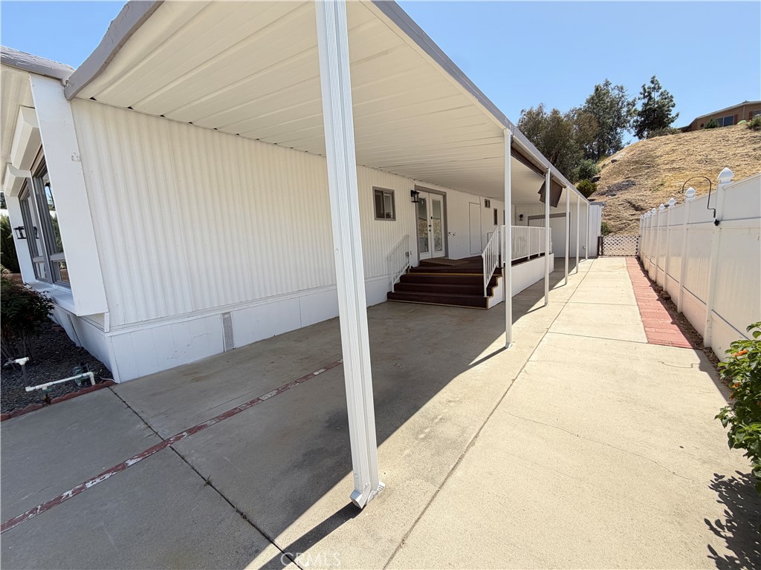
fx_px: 308
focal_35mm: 14
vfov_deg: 85.7
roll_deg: +4.7
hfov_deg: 102.1
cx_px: 380
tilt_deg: -7.7
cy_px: 285
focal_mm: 2.22
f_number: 2.2
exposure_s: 1/770
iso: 40
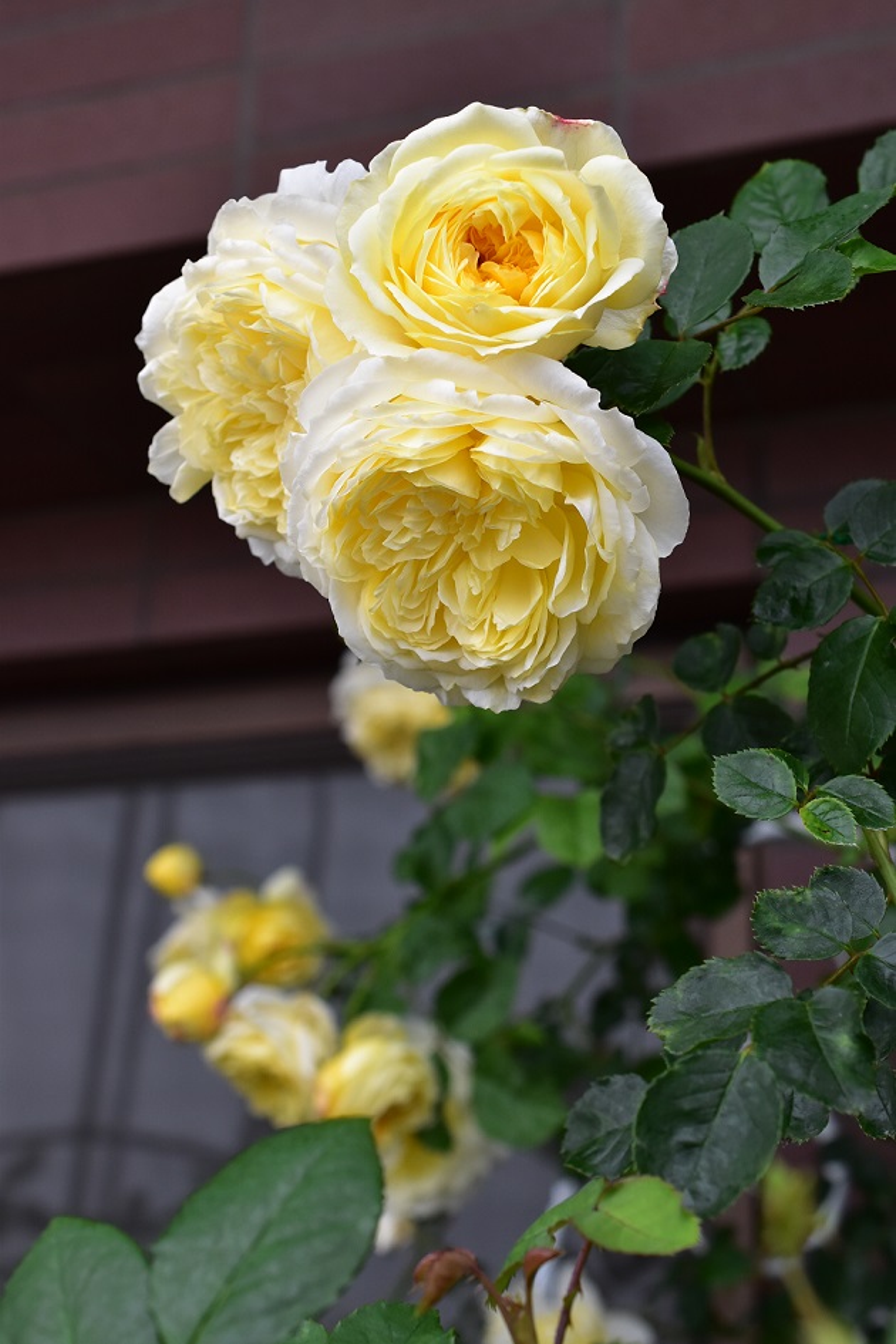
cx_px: 448
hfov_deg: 22.6
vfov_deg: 33.4
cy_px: 672
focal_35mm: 60
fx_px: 2240
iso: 800
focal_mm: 40
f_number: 8
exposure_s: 1/200
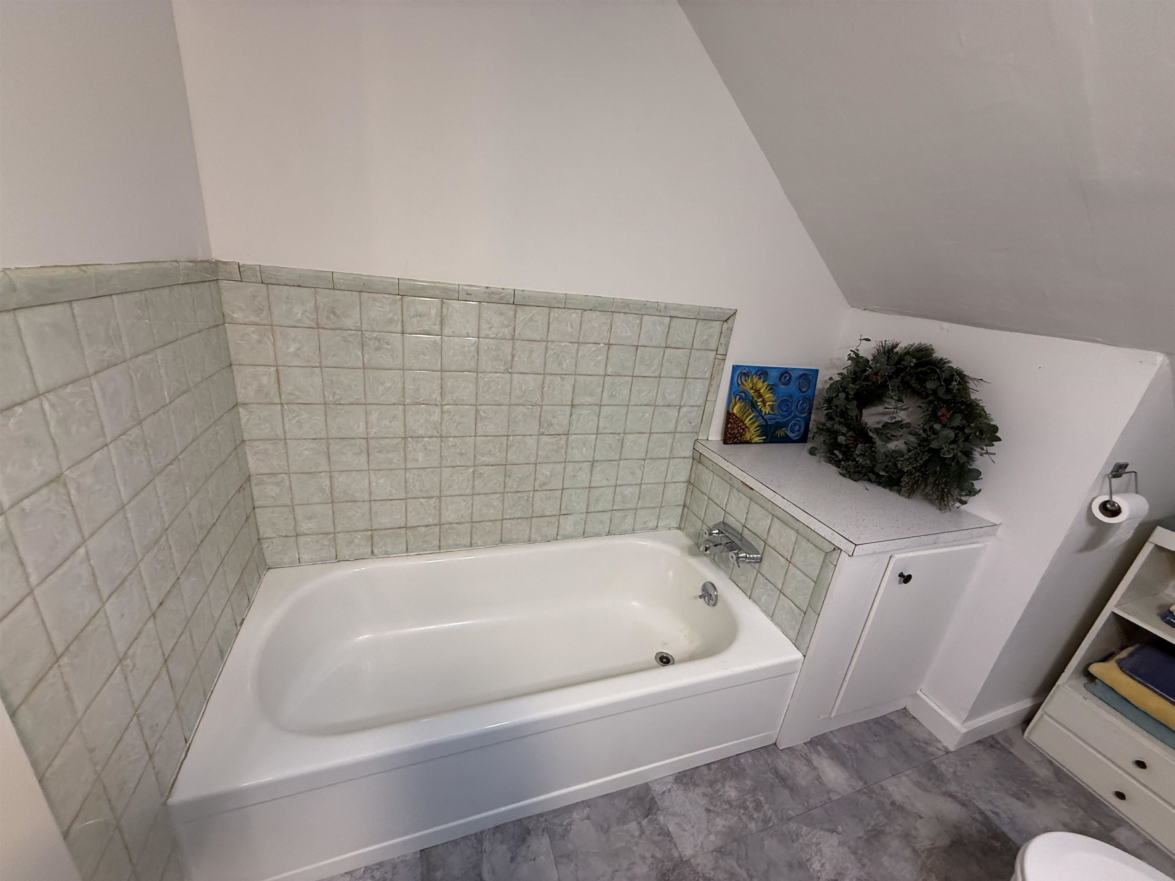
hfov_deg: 102.1
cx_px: 588
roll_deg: -7.1
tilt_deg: -19.7
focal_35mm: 14
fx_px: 475
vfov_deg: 85.7
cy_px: 440
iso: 200
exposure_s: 1/120
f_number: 2.2
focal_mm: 2.22
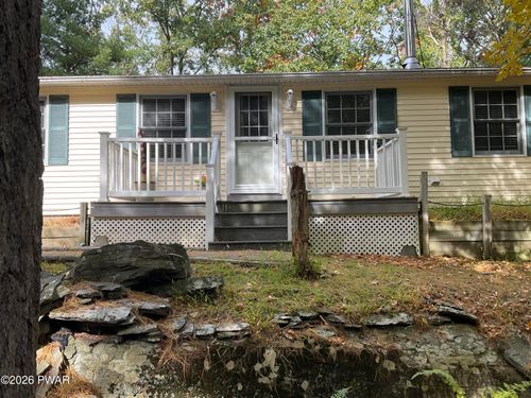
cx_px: 266
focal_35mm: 29
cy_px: 199
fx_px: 445
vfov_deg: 48.2
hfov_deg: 61.7
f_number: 1.8
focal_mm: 3
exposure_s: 1/279
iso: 25
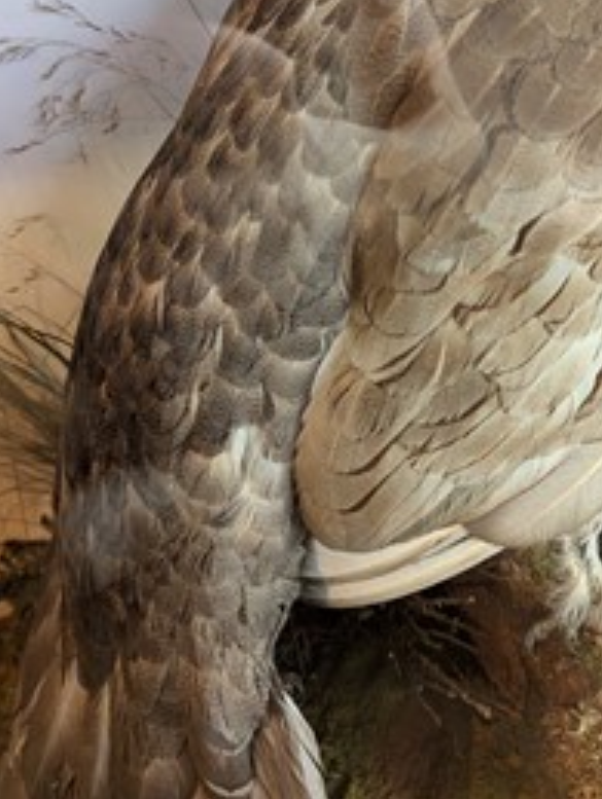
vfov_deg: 48.8
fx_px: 856
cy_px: 238
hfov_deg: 38.7
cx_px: 341
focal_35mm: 37
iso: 181
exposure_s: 1/100
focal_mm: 6.81
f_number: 1.85
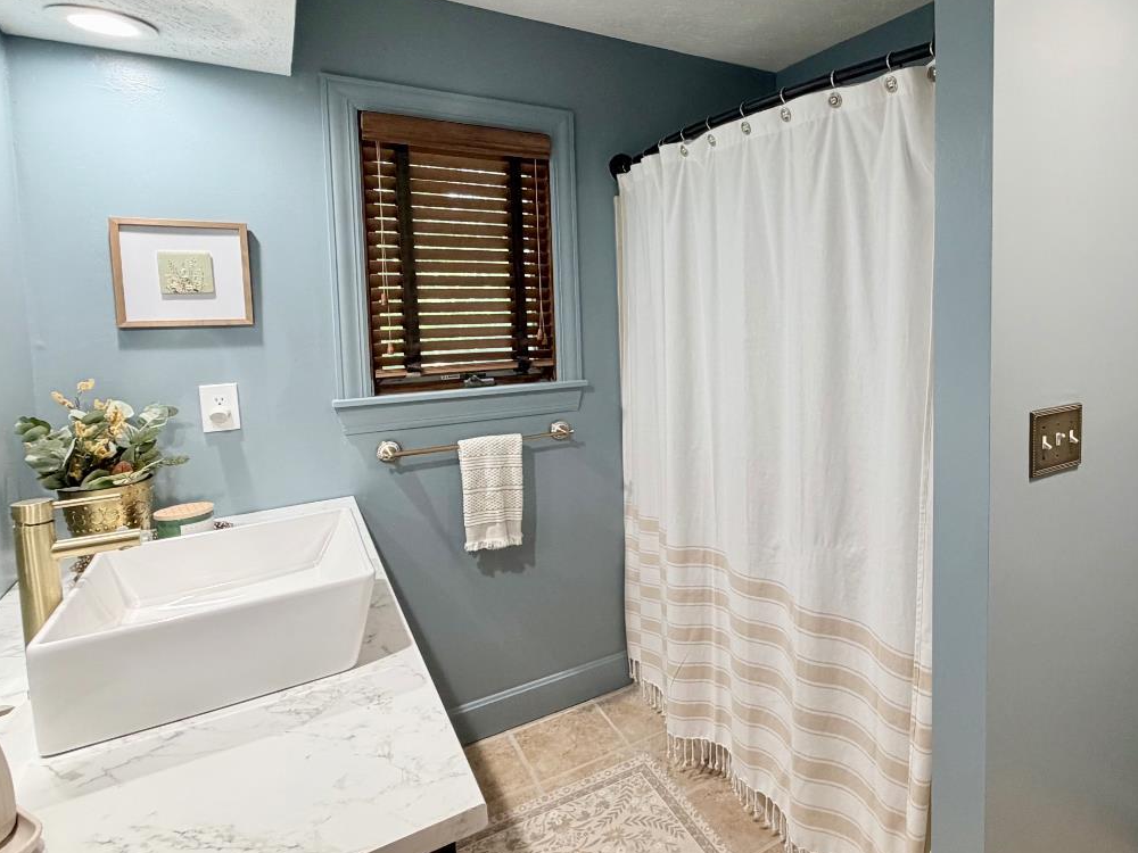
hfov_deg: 76.5
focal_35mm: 21
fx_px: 690
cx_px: 757
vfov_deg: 63.0
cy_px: 353
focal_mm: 2.22
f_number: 2.2
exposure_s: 1/60
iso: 200
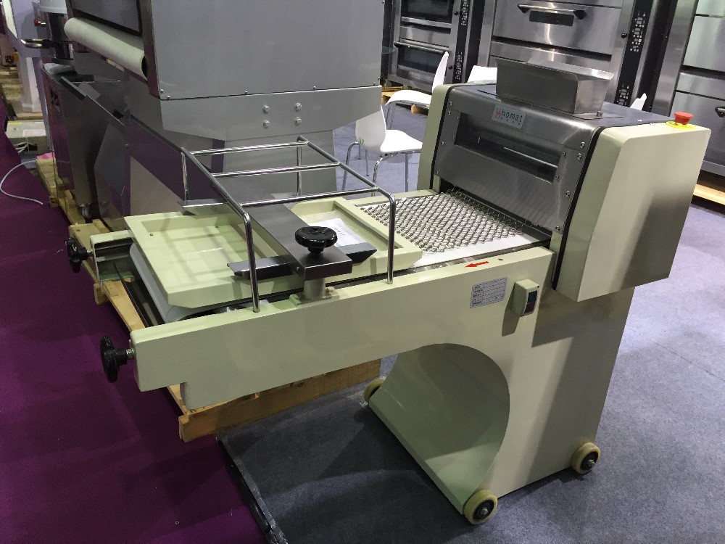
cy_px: 272
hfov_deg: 61.7
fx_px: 607
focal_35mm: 29
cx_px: 362
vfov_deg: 48.2
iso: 50
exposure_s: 1/33
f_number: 2.2
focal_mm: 4.15
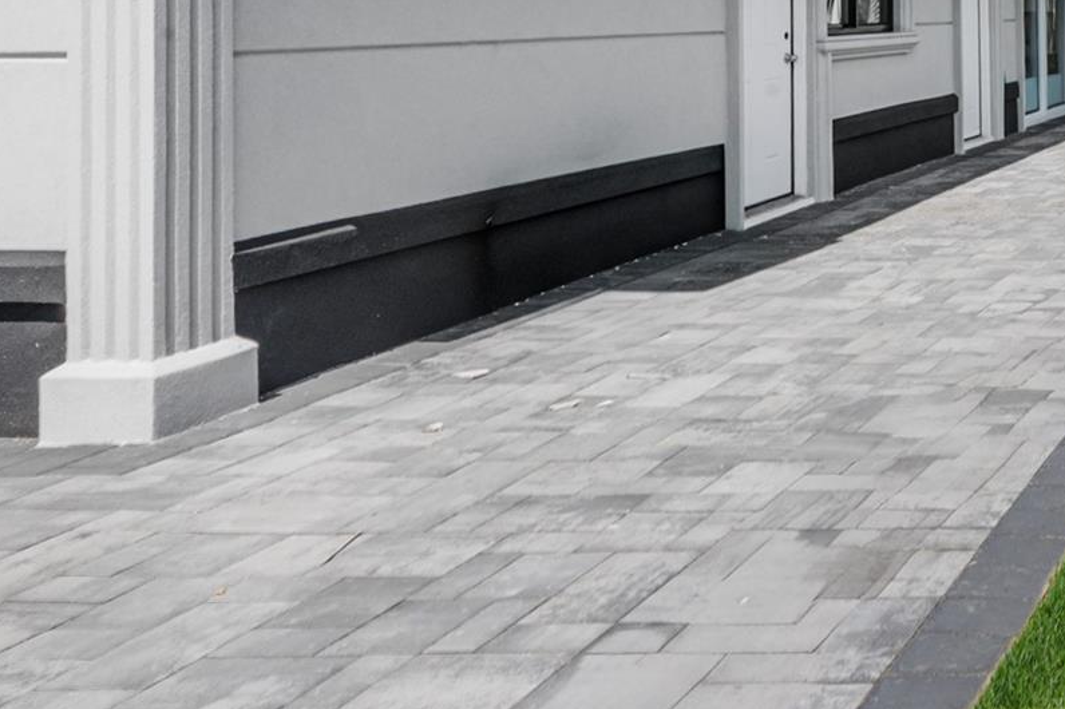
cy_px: 83
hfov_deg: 38.3
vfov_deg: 34.9
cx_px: 1299
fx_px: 1065
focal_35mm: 36
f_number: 18
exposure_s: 1/100
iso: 250
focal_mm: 14
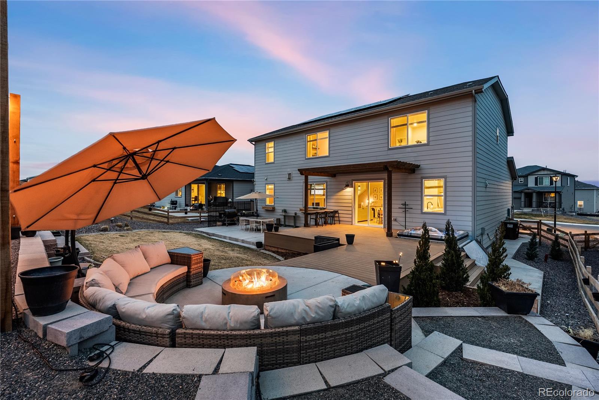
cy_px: 200
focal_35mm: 16
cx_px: 300
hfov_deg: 96.7
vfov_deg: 73.8
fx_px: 266
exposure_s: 1/1.25
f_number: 8
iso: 640
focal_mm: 16
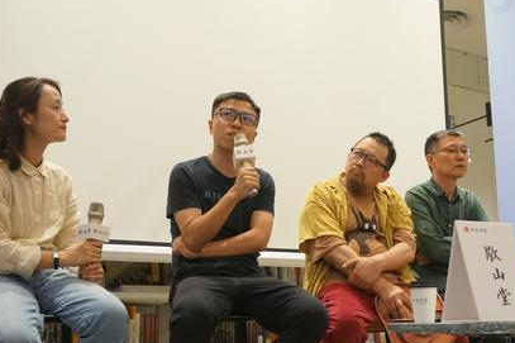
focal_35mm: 47
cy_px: 196
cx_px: 309
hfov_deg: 42.0
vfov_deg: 28.8
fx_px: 667
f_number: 4
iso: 2000
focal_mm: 23
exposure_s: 1/160
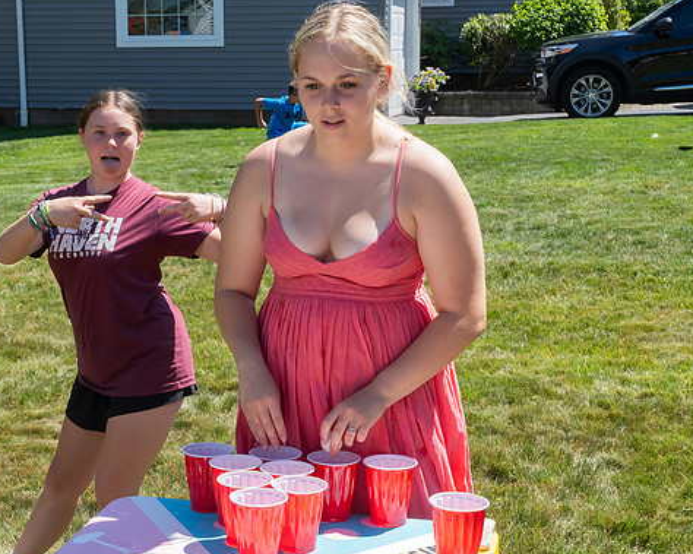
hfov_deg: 30.3
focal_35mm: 62
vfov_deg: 24.6
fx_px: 1271
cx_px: 253
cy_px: 314
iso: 640
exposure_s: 1/1000
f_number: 8
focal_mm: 27
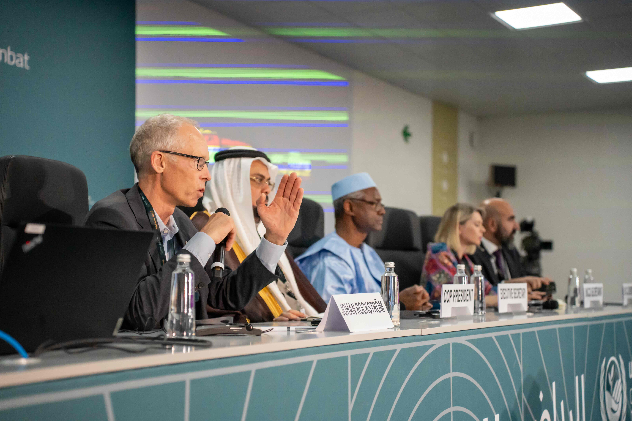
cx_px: 316
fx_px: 1106
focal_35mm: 63
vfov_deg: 21.6
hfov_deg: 31.9
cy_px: 210
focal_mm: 63
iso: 10000
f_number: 2.8
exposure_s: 1/2000
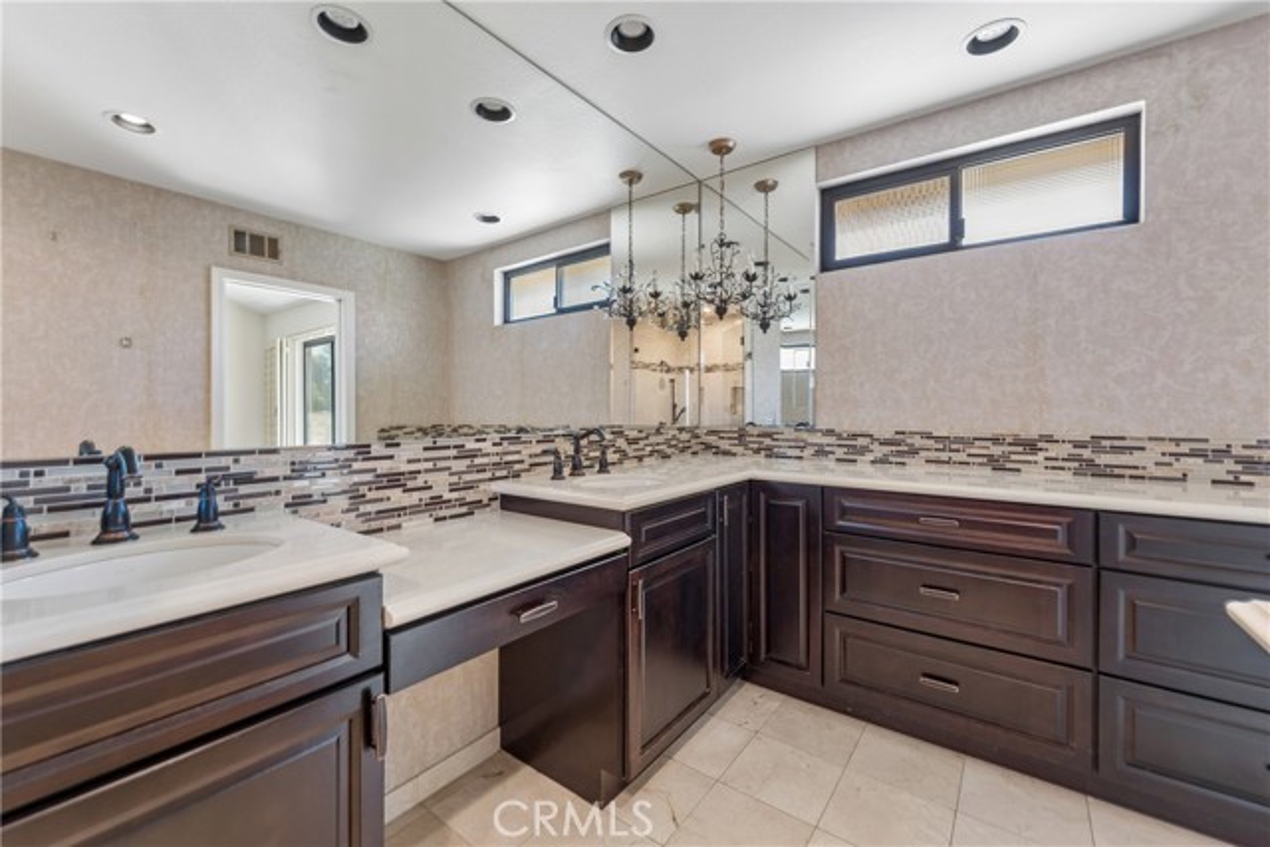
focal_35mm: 14
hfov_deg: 104.2
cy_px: 424
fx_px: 494
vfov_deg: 81.2
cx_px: 635
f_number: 8
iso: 400
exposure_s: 1/10
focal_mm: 14
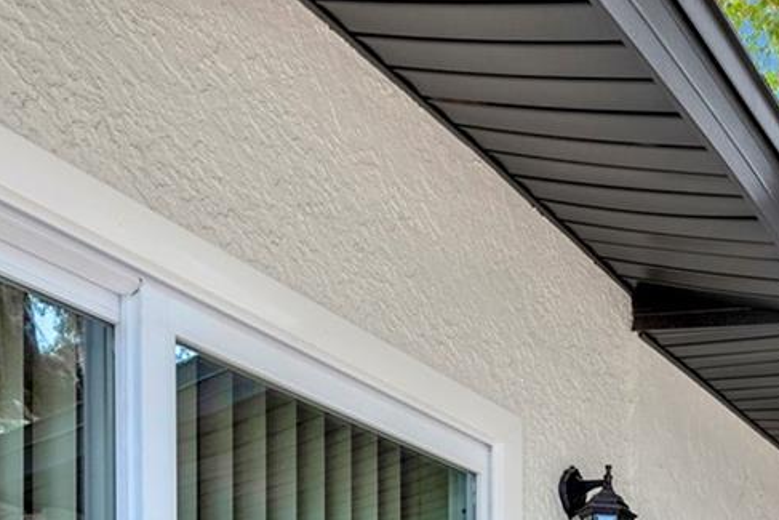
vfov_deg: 23.1
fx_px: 996
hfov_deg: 38.9
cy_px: 798
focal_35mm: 46
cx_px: 739
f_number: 6.3
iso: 250
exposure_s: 1/160
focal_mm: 14
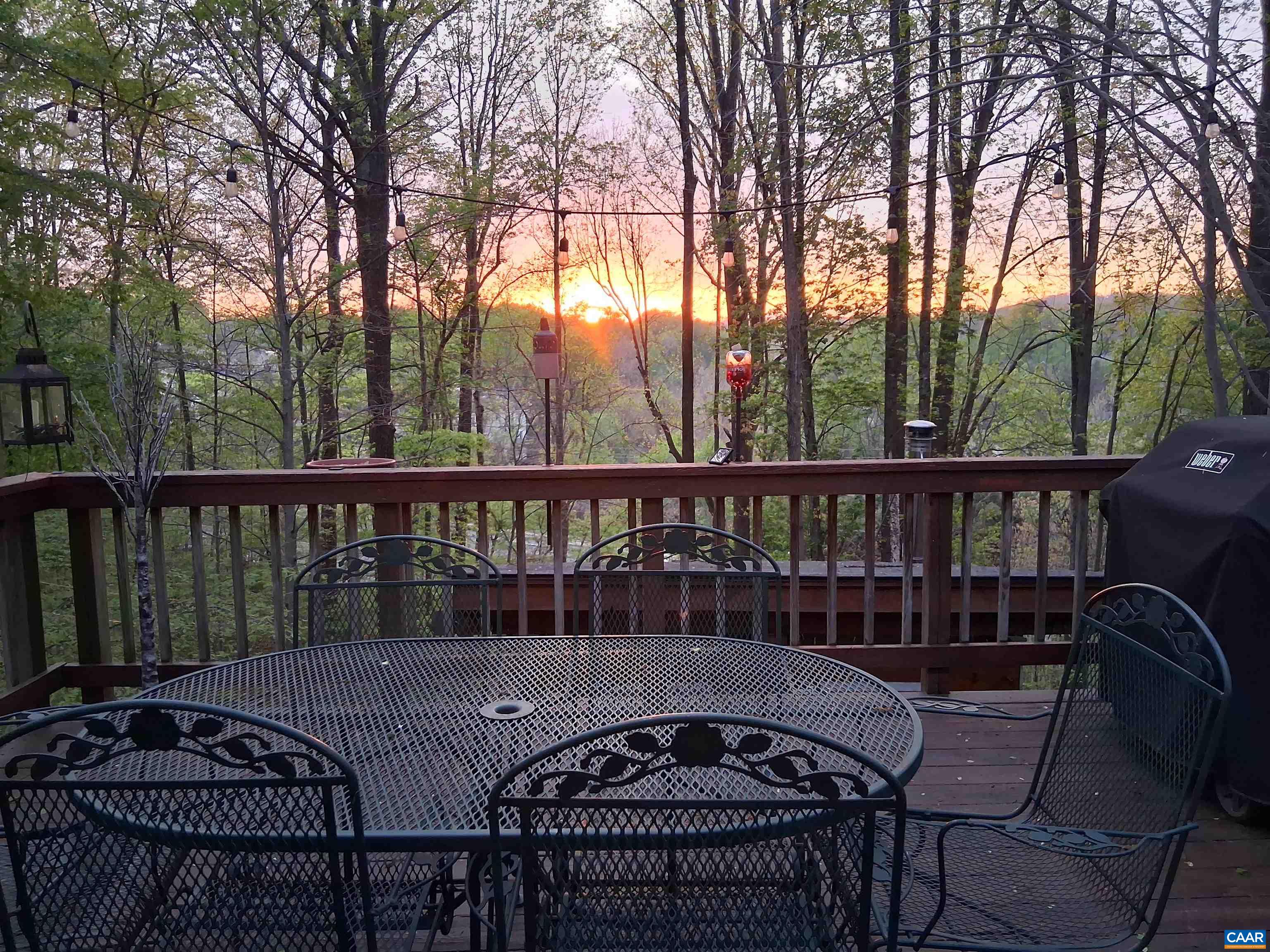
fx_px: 954
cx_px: 635
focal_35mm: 26
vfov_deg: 53.1
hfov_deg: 67.3
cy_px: 476
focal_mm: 3.98
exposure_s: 1/120
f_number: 1.8
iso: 400
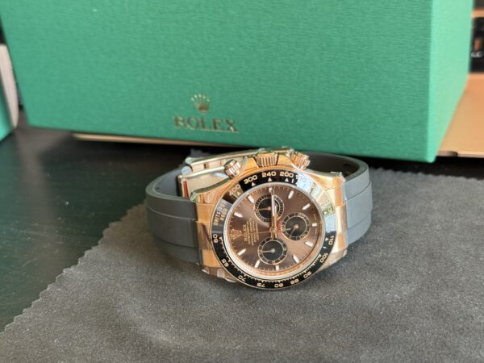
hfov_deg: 39.7
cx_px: 242
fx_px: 671
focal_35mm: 48
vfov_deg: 30.3
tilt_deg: -25.5
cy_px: 182
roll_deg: +7.1
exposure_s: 1/60
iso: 160
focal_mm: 6.76
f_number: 1.78
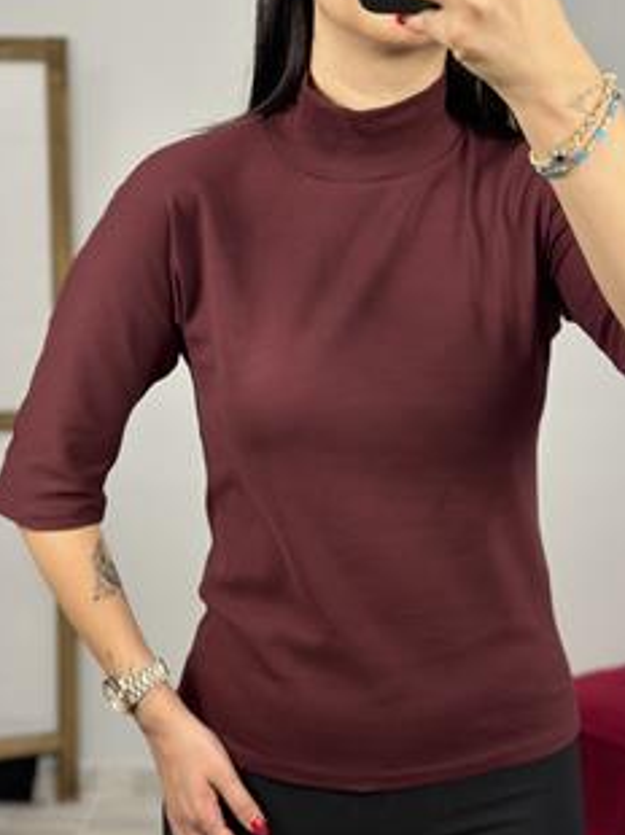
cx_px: 259
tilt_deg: -29.8
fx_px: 1543
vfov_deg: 30.2
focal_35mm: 64
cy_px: 513
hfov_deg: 22.9
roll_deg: +0.7
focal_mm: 6.86
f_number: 1.78
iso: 100
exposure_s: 1/100
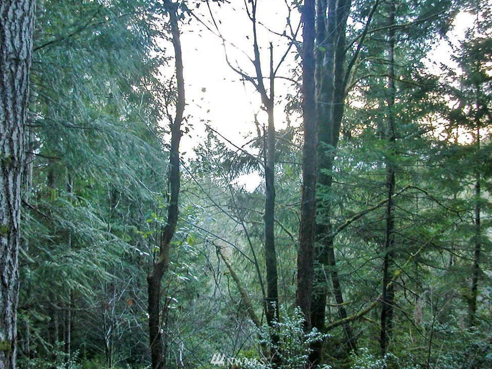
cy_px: 184
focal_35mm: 39
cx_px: 239
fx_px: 555
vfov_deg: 36.8
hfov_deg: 47.8
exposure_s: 1/48.4
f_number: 2.7
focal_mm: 5.6
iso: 100
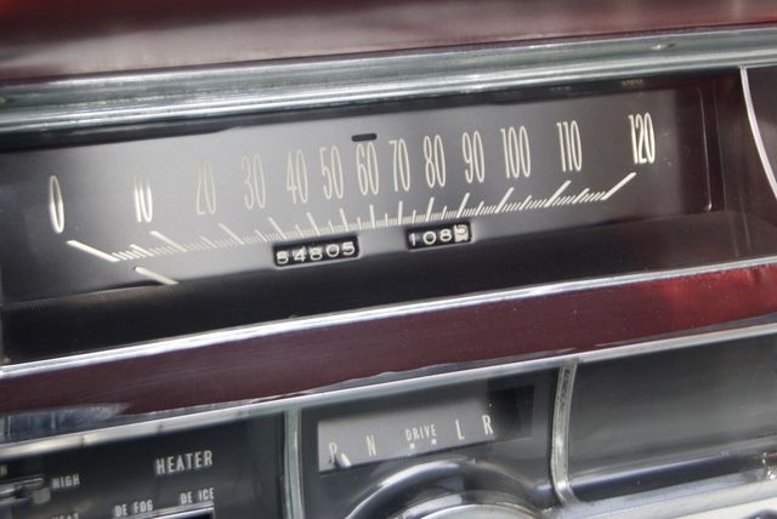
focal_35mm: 60
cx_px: 388
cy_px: 260
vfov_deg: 22.7
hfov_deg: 33.4
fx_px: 1296
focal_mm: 40
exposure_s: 1/60
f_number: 5.6
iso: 100
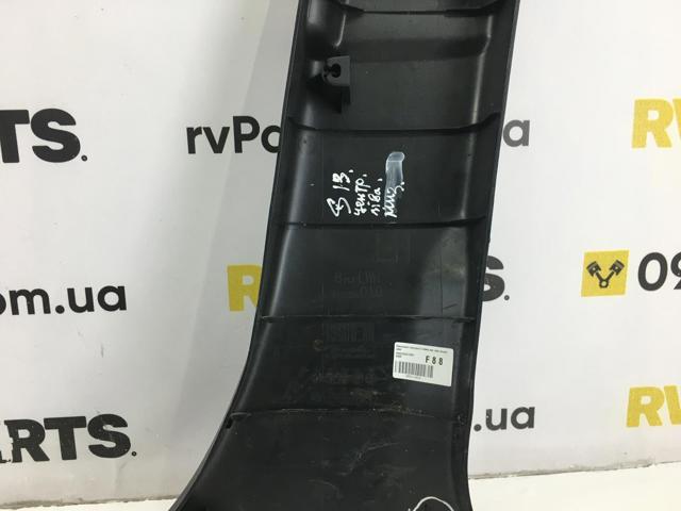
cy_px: 256
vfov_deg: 48.2
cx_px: 340
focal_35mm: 29
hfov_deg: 61.7
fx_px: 571
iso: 32
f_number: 2.2
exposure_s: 1/33
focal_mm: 4.15
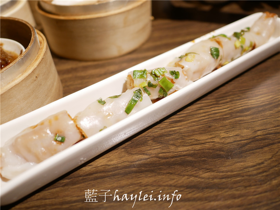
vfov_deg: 46.8
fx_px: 243
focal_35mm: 30
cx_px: 140
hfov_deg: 60.0
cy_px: 105
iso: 250
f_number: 1.7
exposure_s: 1/60
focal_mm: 15
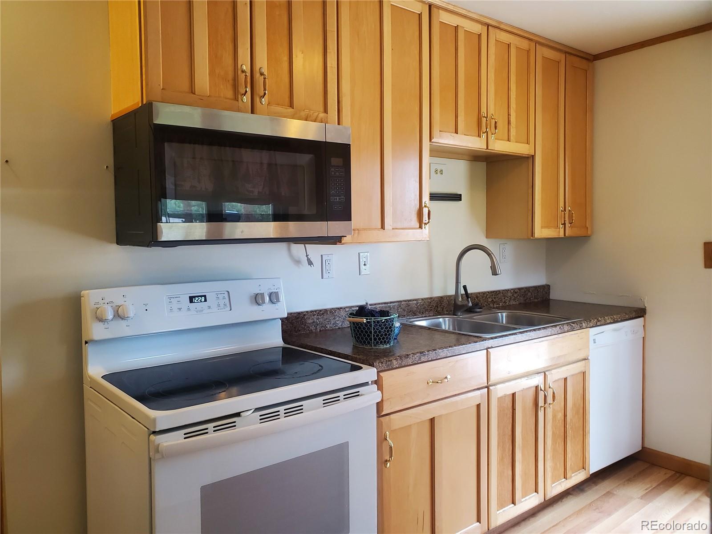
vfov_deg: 53.1
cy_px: 267
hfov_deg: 67.3
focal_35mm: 26
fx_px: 535
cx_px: 356
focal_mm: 4.3
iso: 200
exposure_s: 1/59
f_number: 2.4
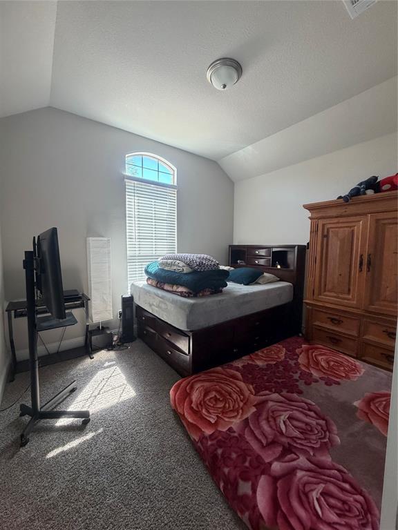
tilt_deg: -3.9
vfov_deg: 102.1
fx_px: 215
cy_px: 265
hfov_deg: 85.7
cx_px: 199
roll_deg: -0.7
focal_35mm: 14
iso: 320
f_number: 2.2
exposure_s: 1/121
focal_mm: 2.22
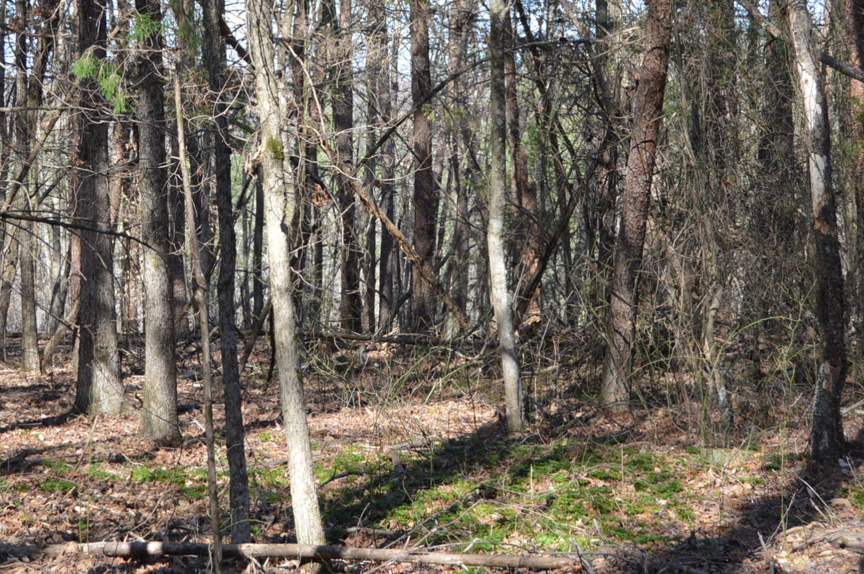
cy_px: 159
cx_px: 390
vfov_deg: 15.5
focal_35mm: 88
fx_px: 2110
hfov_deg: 23.1
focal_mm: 32
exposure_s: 1/125
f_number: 5.6
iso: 125
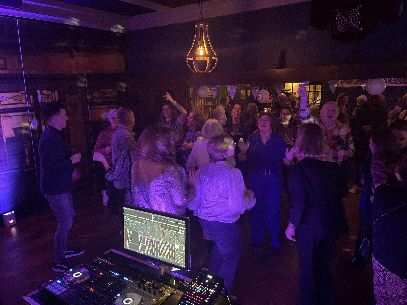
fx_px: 306
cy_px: 152
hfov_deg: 67.3
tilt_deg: -12.5
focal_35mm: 26
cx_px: 204
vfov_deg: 53.1
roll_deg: +1.2
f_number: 1.6
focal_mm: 4.2
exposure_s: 1/15
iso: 2000
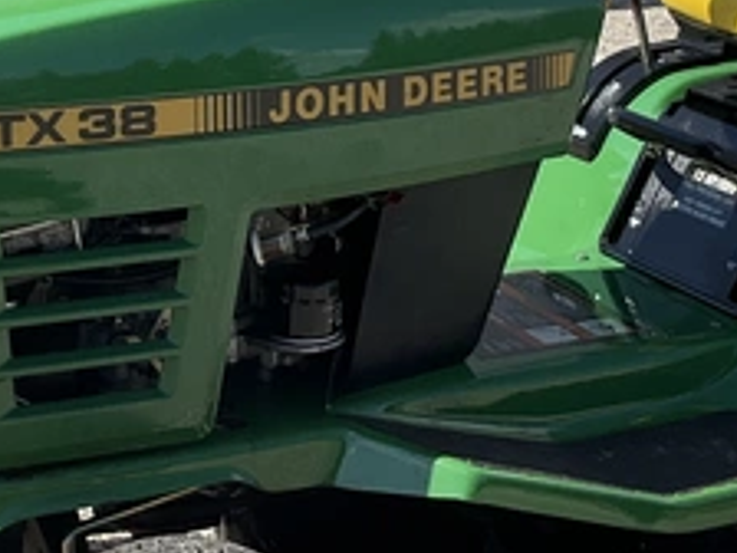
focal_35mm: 97
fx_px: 2065
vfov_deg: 15.1
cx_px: 359
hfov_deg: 20.2
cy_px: 64
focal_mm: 3
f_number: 1.8
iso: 25
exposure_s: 1/1377
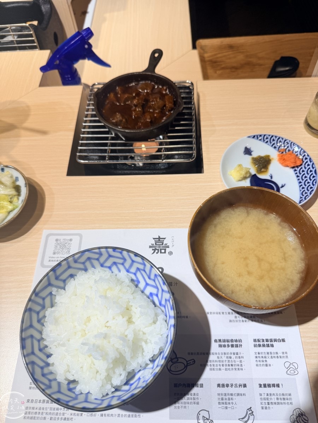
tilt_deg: -61.0
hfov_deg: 56.8
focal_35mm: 24
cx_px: 159
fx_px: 294
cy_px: 212
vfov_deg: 71.6
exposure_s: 1/195
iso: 64
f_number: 1.78
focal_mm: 6.76
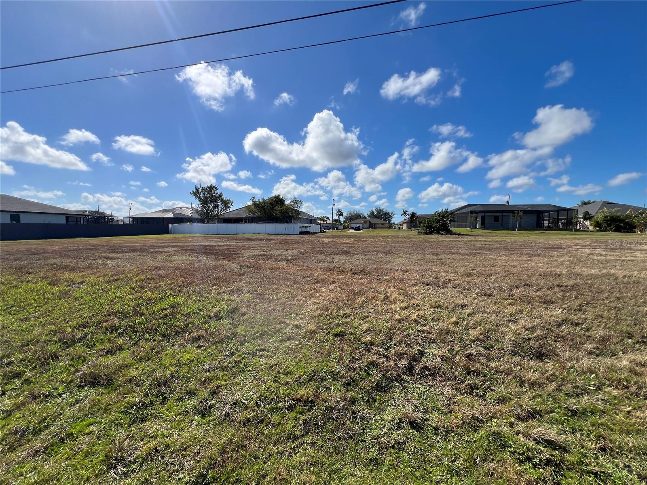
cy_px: 242
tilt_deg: -3.8
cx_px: 324
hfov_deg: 106.2
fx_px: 243
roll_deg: +1.0
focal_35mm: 13
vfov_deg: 89.9
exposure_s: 1/2597
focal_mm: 1.57
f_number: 1.8
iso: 32
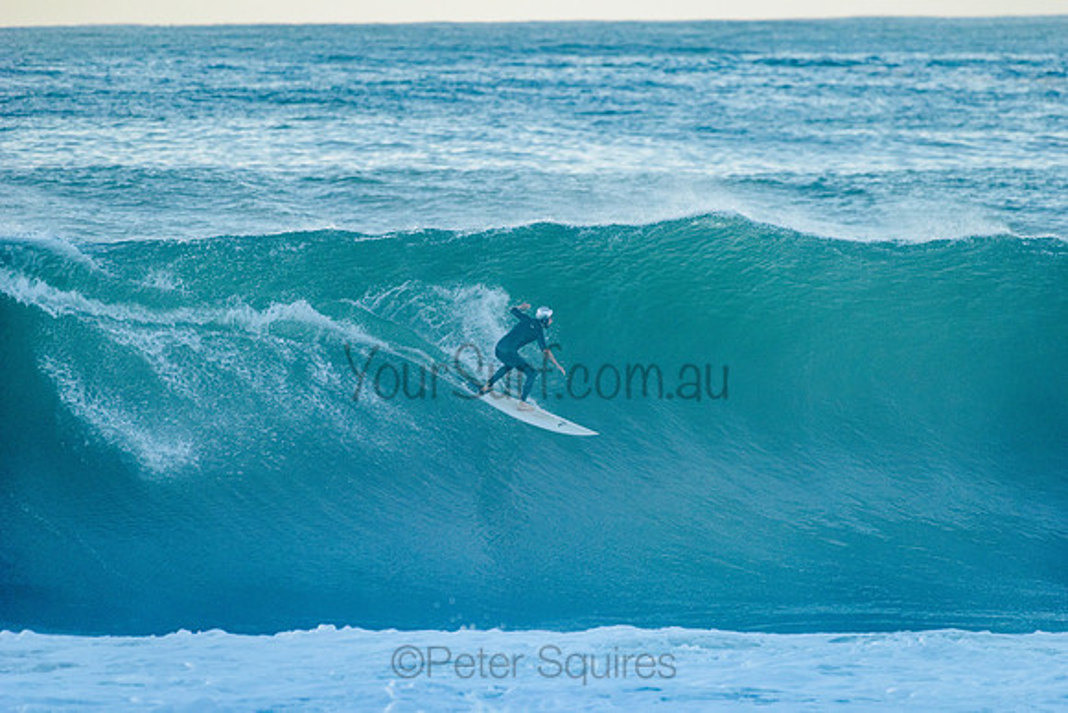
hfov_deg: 4.1
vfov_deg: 2.8
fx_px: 14839
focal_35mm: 500
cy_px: 356
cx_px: 534
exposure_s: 1/1600
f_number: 5.6
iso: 800
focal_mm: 500
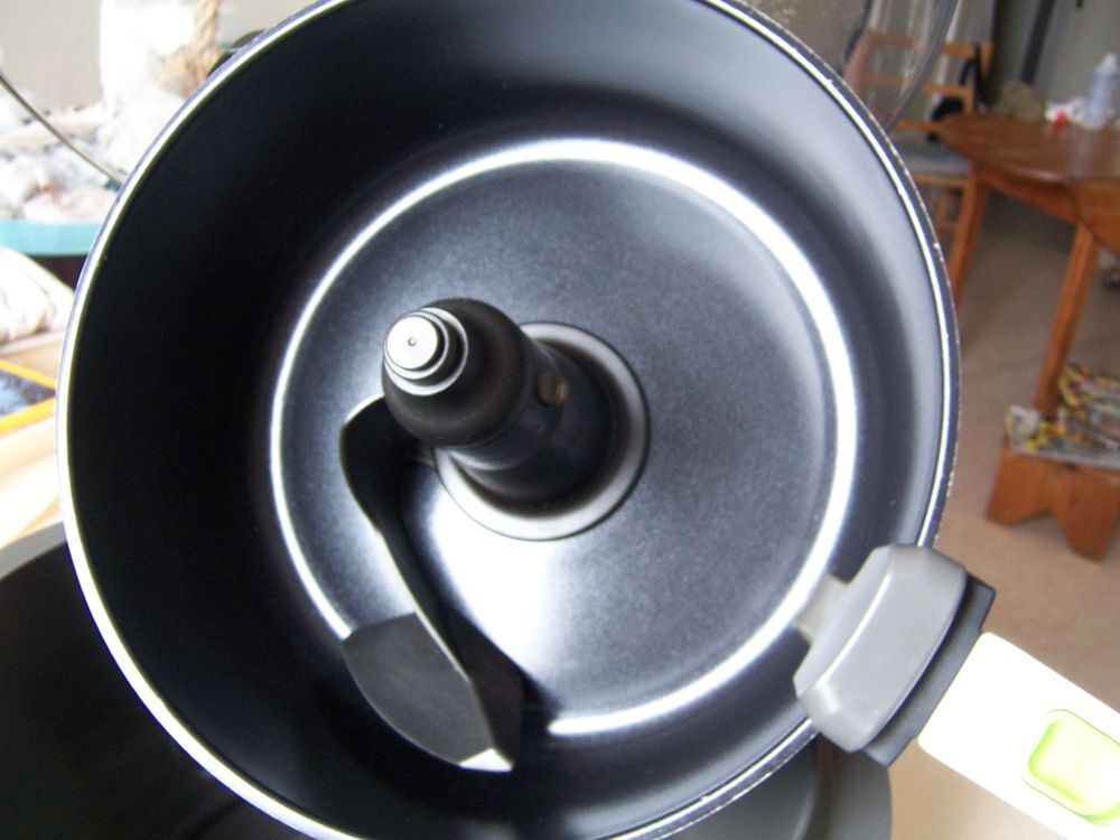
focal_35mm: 33
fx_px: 1068
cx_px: 560
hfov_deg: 55.4
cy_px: 420
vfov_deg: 42.9
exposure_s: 1/10
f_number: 3.4
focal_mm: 5.5
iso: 140
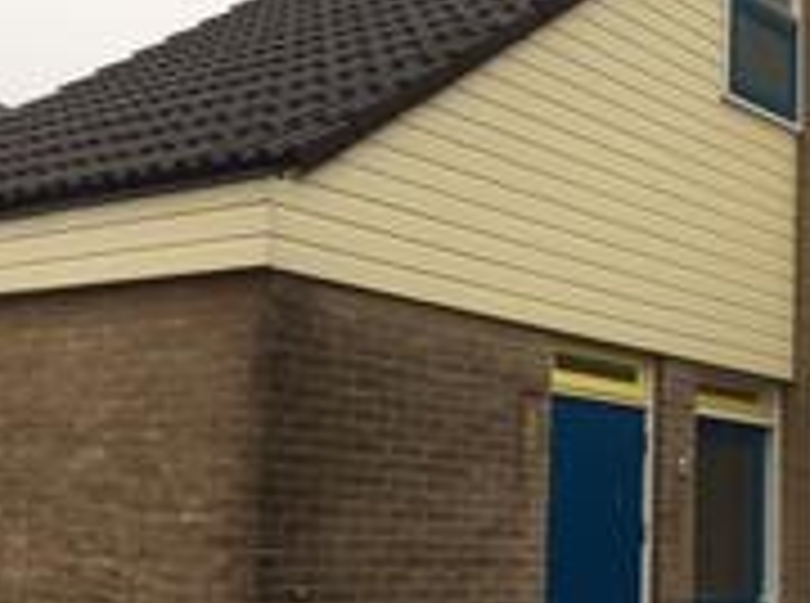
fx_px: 1470
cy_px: 292
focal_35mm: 63
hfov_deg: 30.8
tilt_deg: +9.1
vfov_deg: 23.2
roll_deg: -2.4
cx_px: 441
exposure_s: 1/149
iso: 25
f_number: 2.2
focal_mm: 4.15
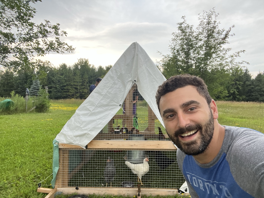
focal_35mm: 23
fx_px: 175
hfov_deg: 73.9
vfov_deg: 58.9
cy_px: 99
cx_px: 132
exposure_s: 1/121
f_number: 2.2
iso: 80
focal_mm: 2.71
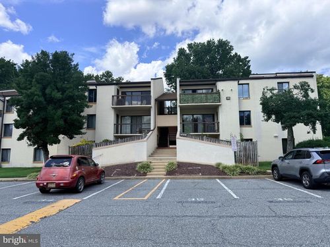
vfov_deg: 56.8
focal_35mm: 24
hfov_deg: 71.6
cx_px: 165
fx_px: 229
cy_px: 124
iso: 80
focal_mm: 6.76
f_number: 1.78
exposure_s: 1/3953
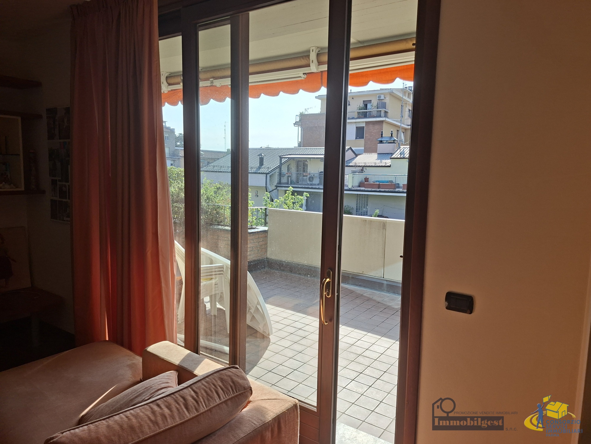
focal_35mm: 23
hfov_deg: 73.9
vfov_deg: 58.9
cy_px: 222
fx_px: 393
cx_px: 296
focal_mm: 5.54
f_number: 1.8
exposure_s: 1/868
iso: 50
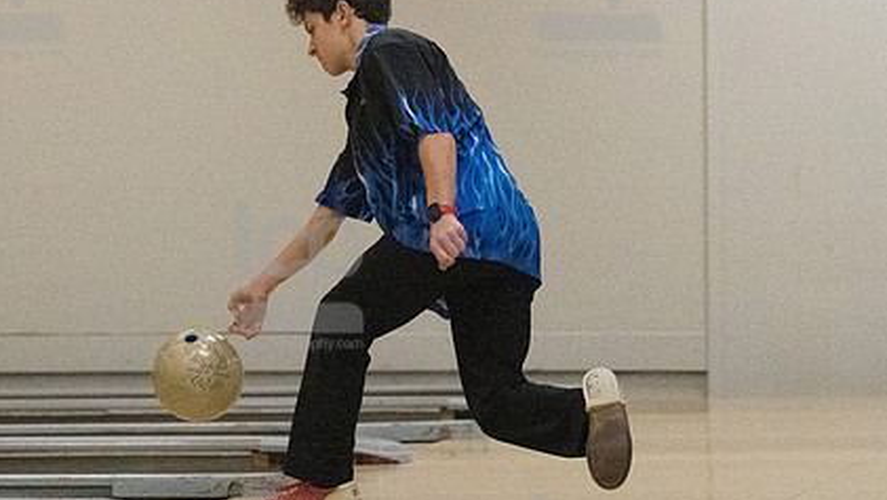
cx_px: 299
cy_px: 276
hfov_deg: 8.6
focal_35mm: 251
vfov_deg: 4.8
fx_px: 5905
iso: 10000
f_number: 4
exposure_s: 1/1250
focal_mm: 116
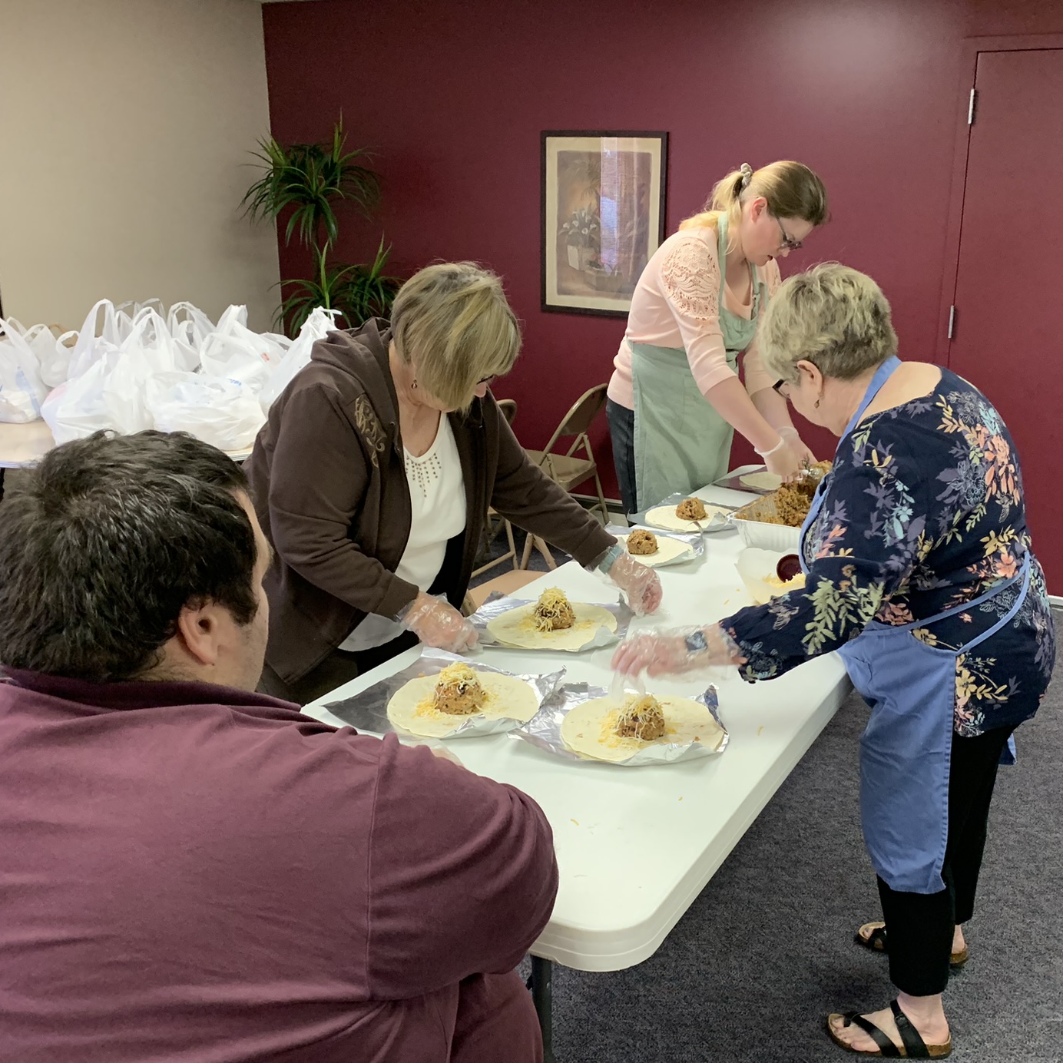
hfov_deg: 48.3
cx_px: 610
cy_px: 541
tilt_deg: -17.2
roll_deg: -1.0
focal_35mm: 34
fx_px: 1181
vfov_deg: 48.4
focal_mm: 4.25
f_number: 1.8
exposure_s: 1/60
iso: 320
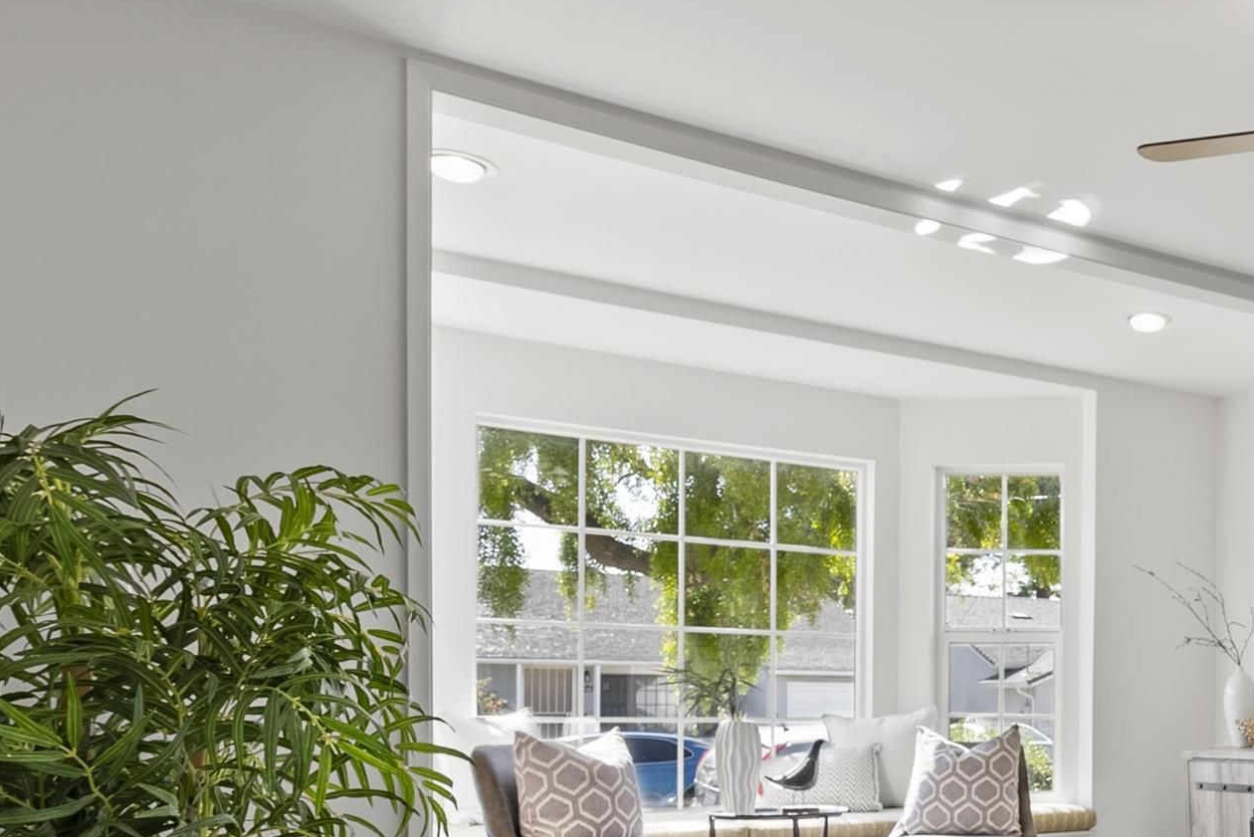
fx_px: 1359
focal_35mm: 39
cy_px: 712
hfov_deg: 40.7
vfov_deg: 32.9
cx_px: 1352
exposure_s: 1/4
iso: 100
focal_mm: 16
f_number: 8
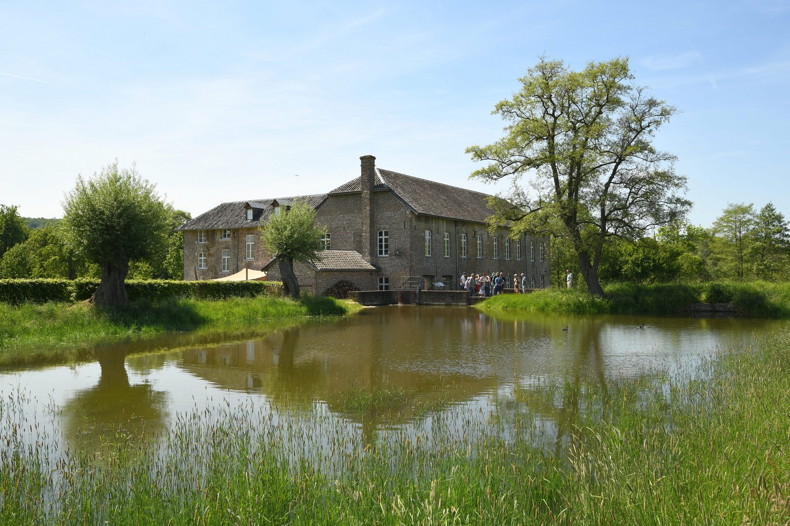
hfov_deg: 63.7
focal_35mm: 29
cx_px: 395
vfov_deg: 45.0
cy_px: 263
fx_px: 636
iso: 200
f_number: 9
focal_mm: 29
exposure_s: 1/320
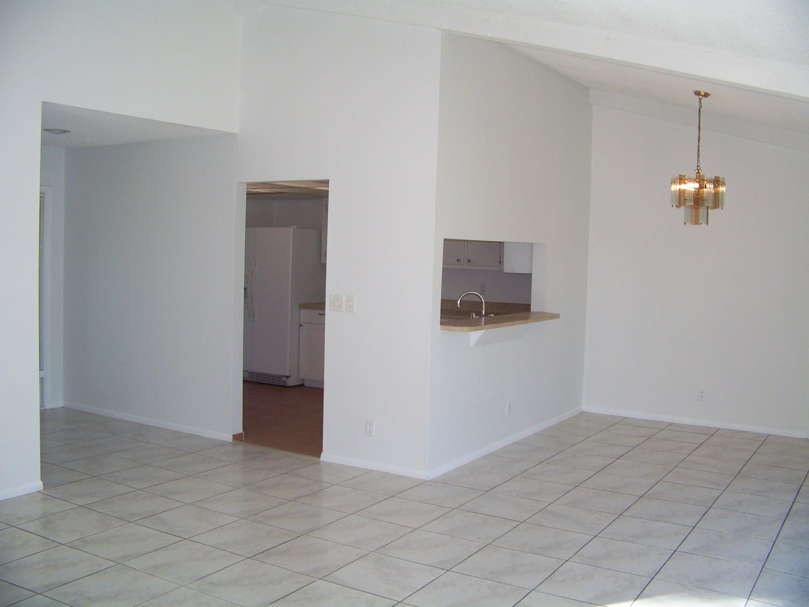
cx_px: 404
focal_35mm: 36
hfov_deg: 51.4
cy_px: 304
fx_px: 841
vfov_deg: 39.7
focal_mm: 5.85
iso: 64
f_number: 2.8
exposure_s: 1/80
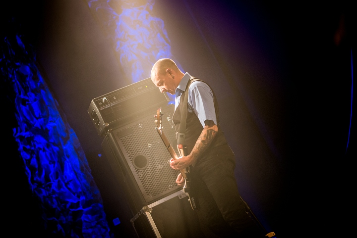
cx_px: 178
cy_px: 119
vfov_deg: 19.5
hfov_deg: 28.8
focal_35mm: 70
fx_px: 695
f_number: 2.8
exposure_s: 1/80
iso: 2000
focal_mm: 70
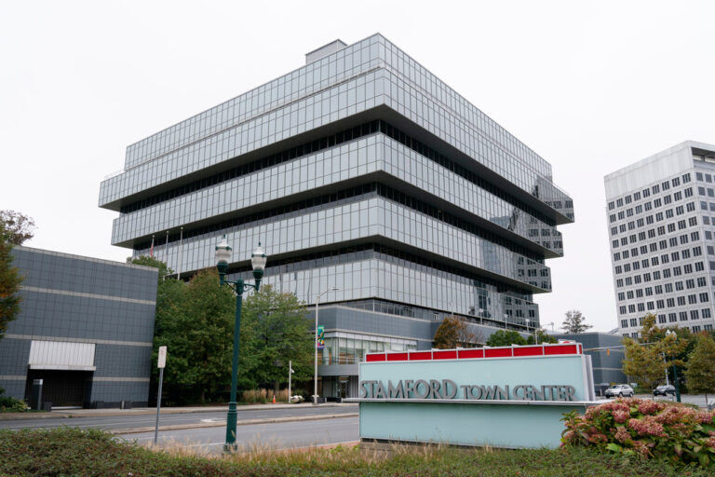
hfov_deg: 63.7
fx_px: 576
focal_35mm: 29
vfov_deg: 45.0
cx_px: 358
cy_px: 238
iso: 400
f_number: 8
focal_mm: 29
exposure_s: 1/250
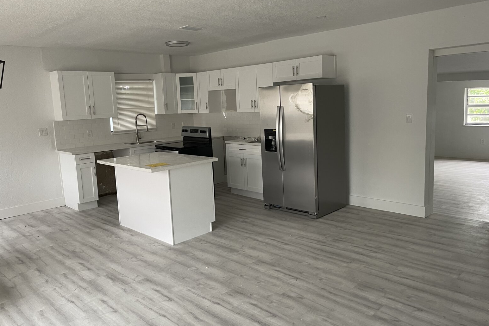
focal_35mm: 28
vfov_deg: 46.4
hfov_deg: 65.5
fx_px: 380
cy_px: 155
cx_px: 242
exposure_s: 1/60
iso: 160
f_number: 1.6
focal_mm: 5.1
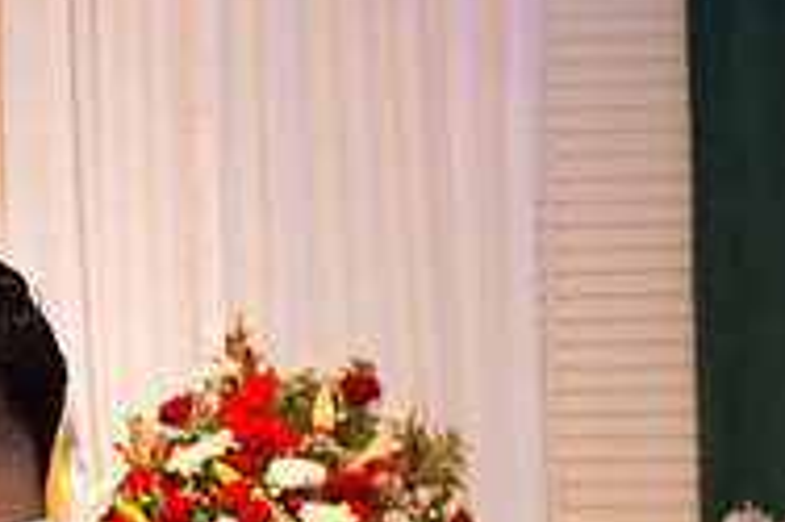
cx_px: -413
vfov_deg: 7.1
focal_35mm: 191
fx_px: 4161
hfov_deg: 10.4
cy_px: 639
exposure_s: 1/60
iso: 1250
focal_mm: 62
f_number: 4.5
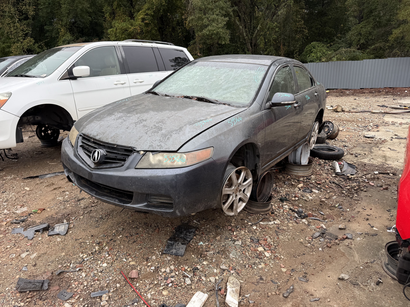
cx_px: 205
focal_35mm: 24
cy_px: 154
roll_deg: +4.3
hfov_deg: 71.6
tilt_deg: -16.0
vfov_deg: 56.8
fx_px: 284
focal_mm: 6.76
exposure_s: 1/225
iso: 80
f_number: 1.78
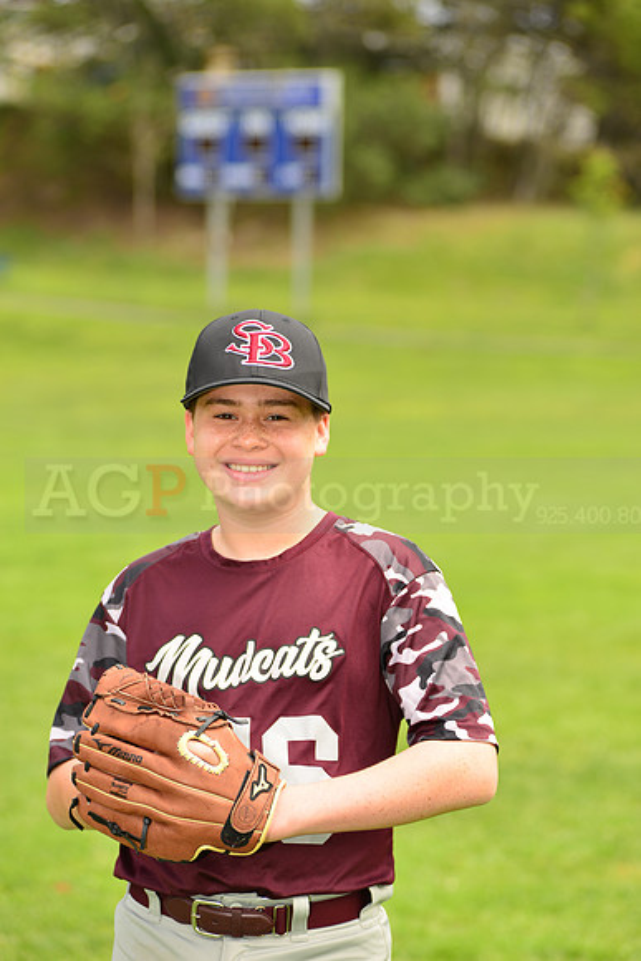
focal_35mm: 125
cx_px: 320
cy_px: 480
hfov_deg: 11.0
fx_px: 3336
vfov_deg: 16.4
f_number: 5
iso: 100
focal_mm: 125
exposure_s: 1/250
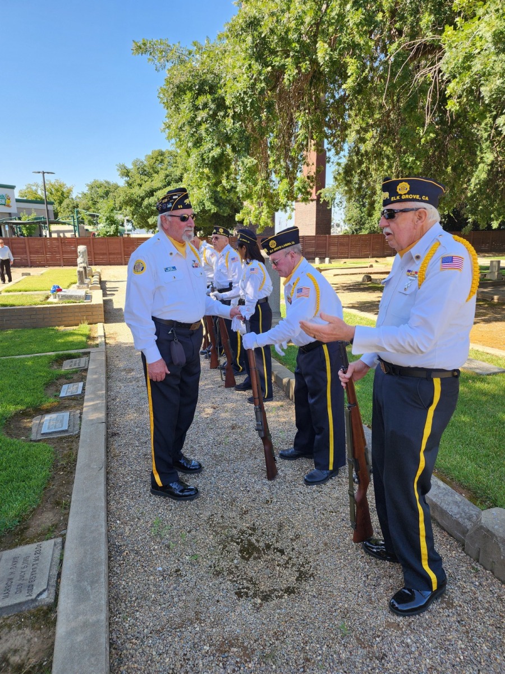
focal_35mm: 23
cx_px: 252
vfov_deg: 73.9
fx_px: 447
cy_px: 337
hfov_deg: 58.9
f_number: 1.8
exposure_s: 1/199
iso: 12
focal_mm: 6.4
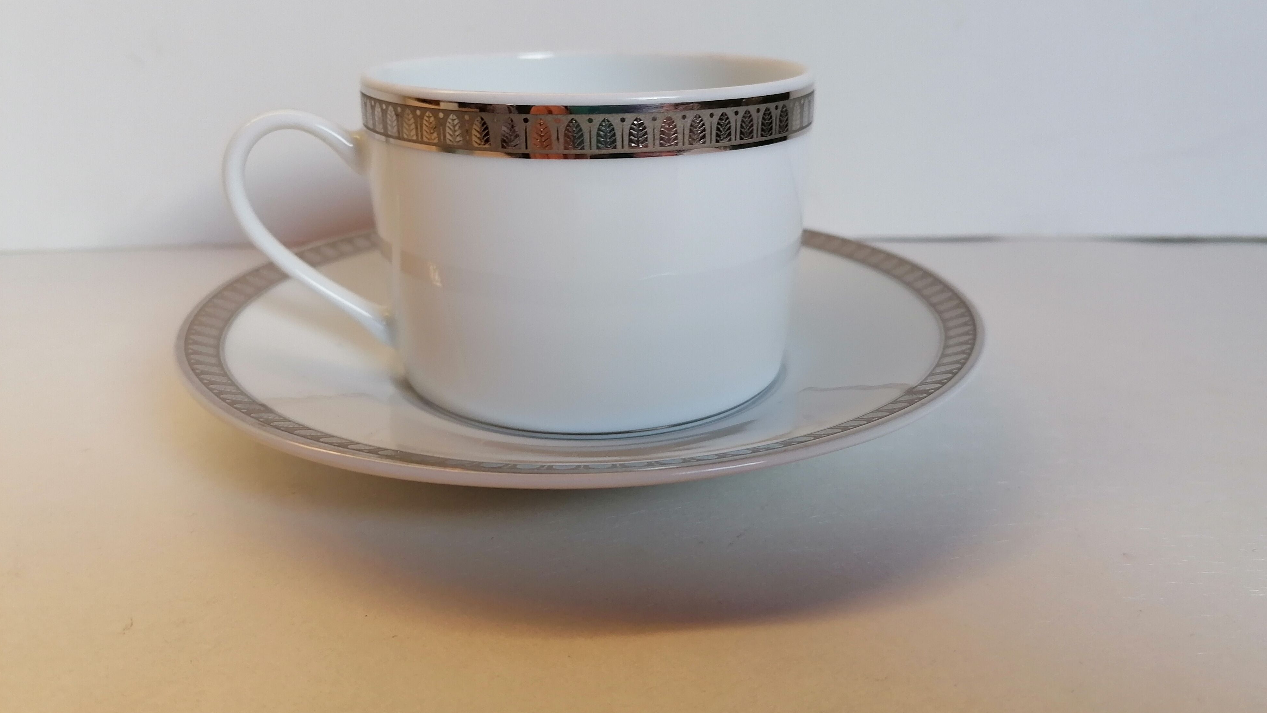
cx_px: 643
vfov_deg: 38.9
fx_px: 1008
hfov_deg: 64.3
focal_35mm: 30
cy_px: 339
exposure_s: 1/50
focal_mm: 4.75
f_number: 1.8
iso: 100
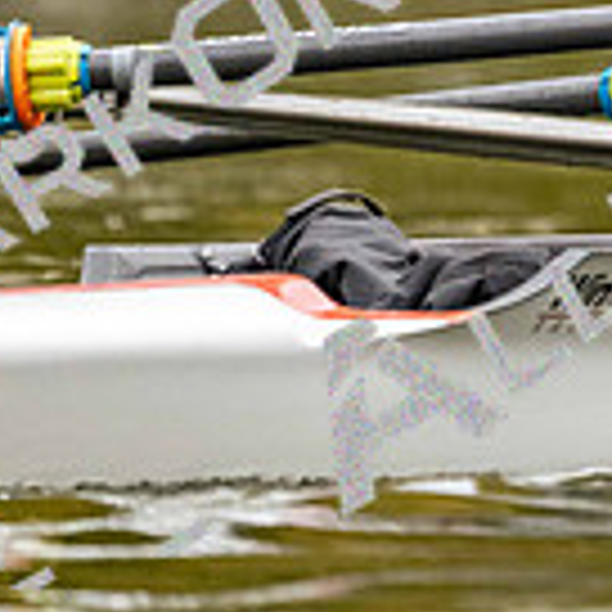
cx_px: 1238
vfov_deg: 1.2
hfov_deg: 1.2
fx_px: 29063
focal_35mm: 1453
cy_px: -182
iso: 4500
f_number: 4.5
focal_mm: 400
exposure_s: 1/2000
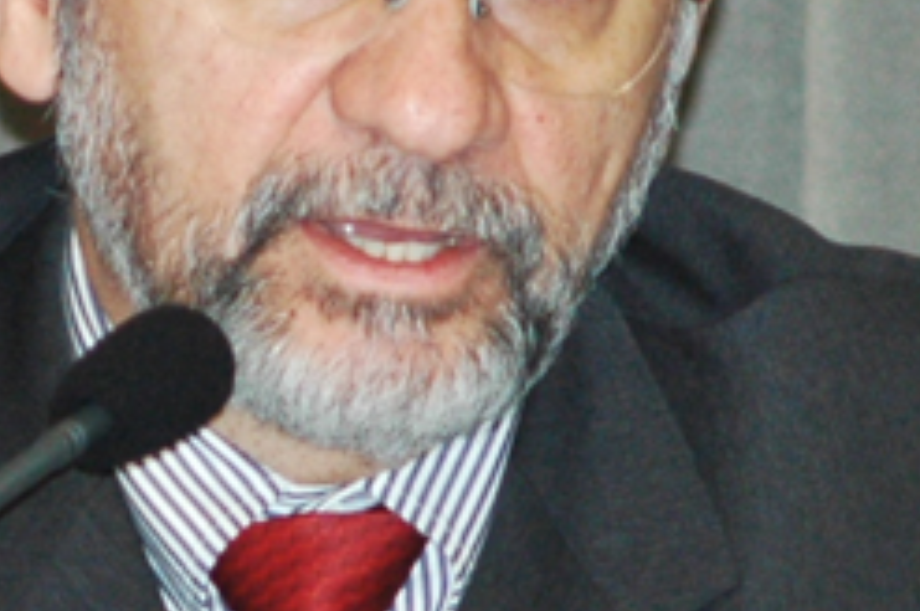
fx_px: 55867
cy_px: 475
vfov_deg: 0.6
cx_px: 291
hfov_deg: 0.9
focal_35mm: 2189
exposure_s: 1/125
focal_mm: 300
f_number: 4
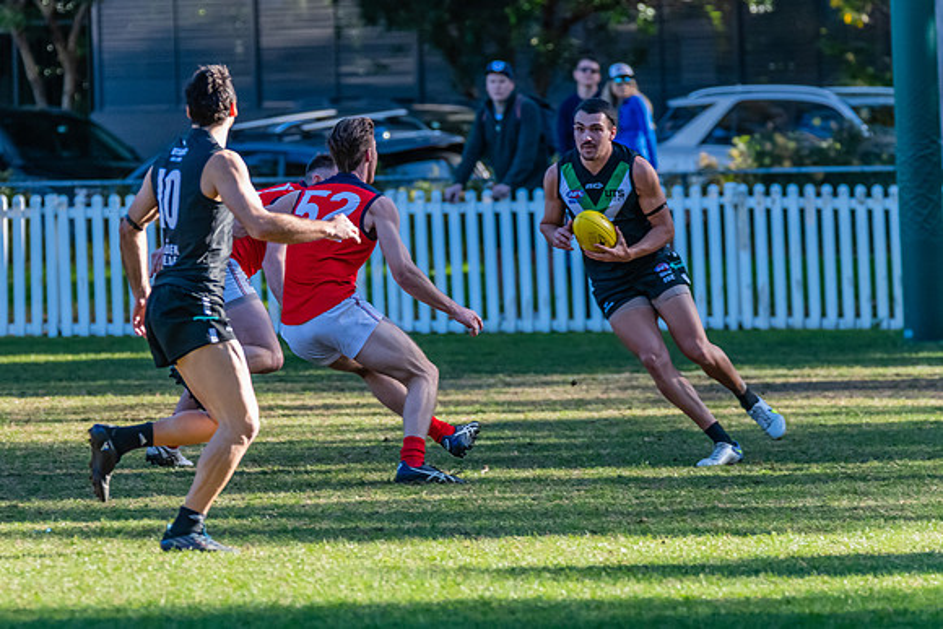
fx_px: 13689
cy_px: 361
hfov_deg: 3.9
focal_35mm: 522
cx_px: 427
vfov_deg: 2.6
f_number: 6
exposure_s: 1/1600
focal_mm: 350
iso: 2200
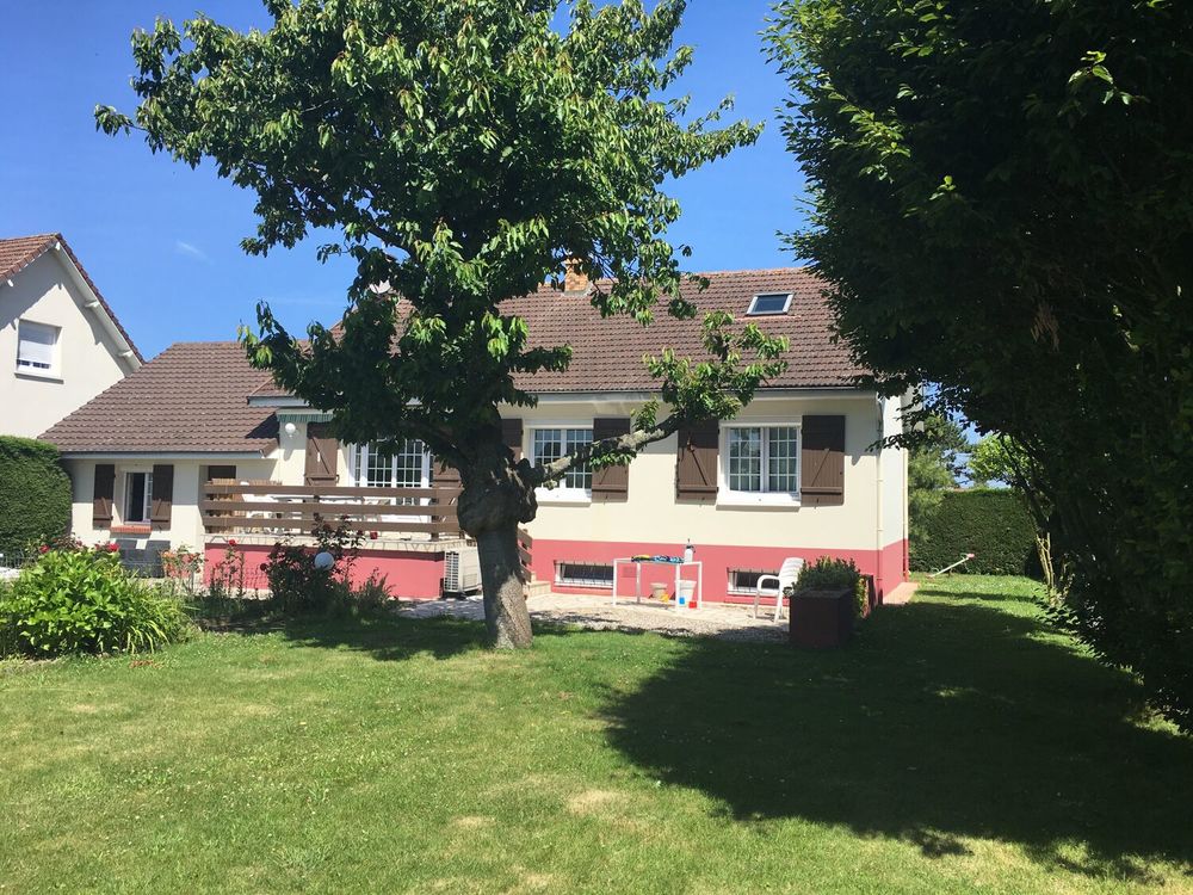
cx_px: 596
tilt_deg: +3.3
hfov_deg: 61.7
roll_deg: -1.2
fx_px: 999
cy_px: 448
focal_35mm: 29
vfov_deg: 48.2
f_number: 2.2
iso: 25
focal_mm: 4.15
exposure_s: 1/1451
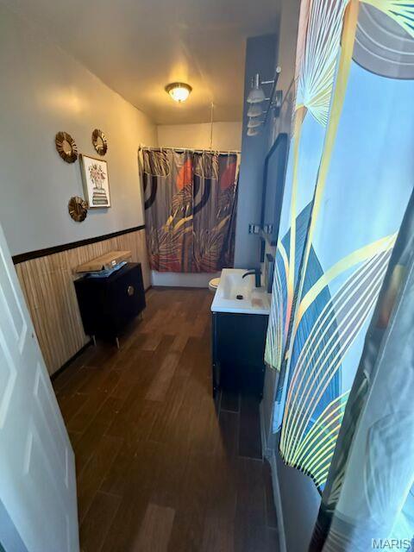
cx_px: 207
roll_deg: -0.6
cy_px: 276
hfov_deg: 85.7
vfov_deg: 102.1
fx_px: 223
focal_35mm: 14
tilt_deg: -18.3
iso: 1250
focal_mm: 2.22
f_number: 2.2
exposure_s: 1/60
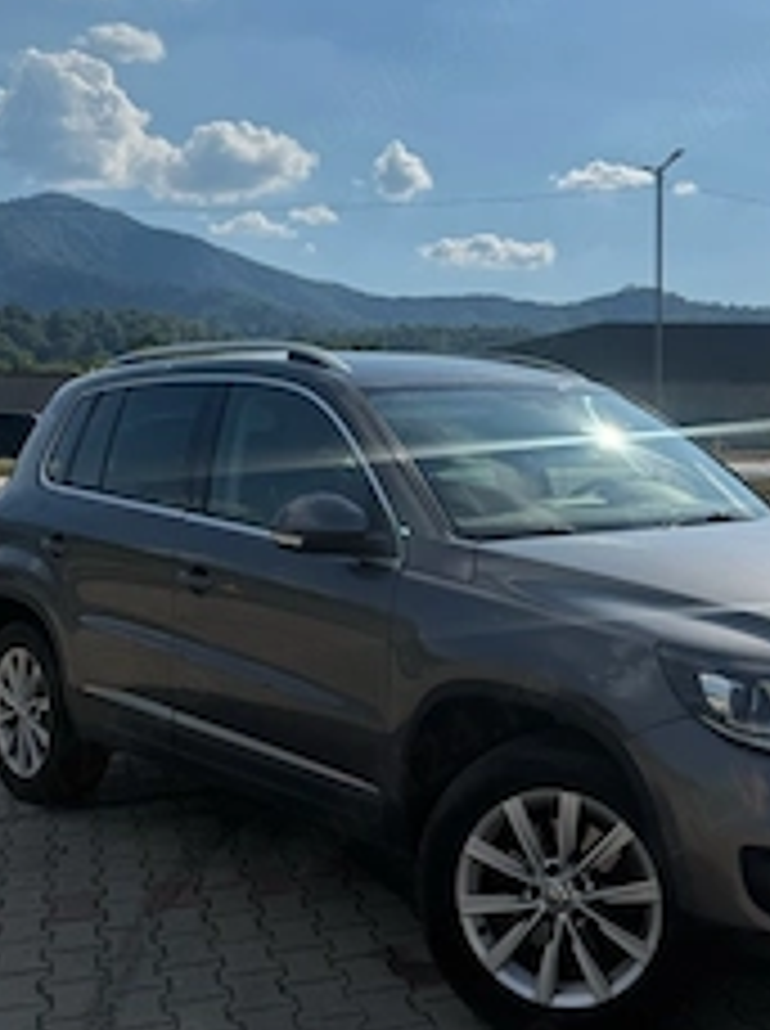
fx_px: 1249
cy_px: 477
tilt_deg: -3.6
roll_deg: +0.5
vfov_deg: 44.8
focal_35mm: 42
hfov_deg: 34.0
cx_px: 504
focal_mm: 6.76
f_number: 1.78
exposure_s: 1/14286
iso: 80
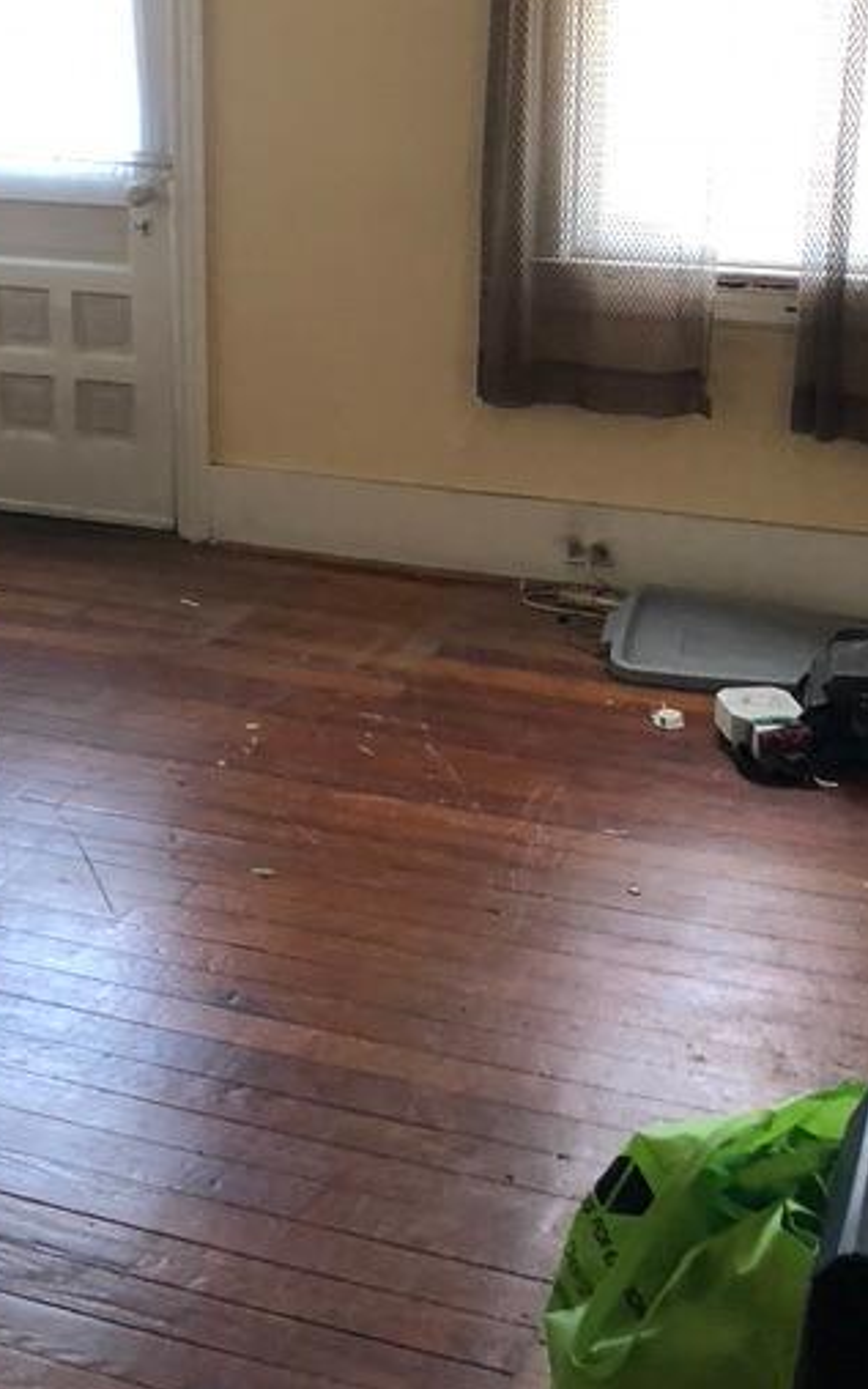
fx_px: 2270
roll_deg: +0.1
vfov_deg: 33.8
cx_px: 268
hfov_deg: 21.5
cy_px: 496
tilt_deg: -15.2
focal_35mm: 60
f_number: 1.8
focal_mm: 4
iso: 100
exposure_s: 1/15
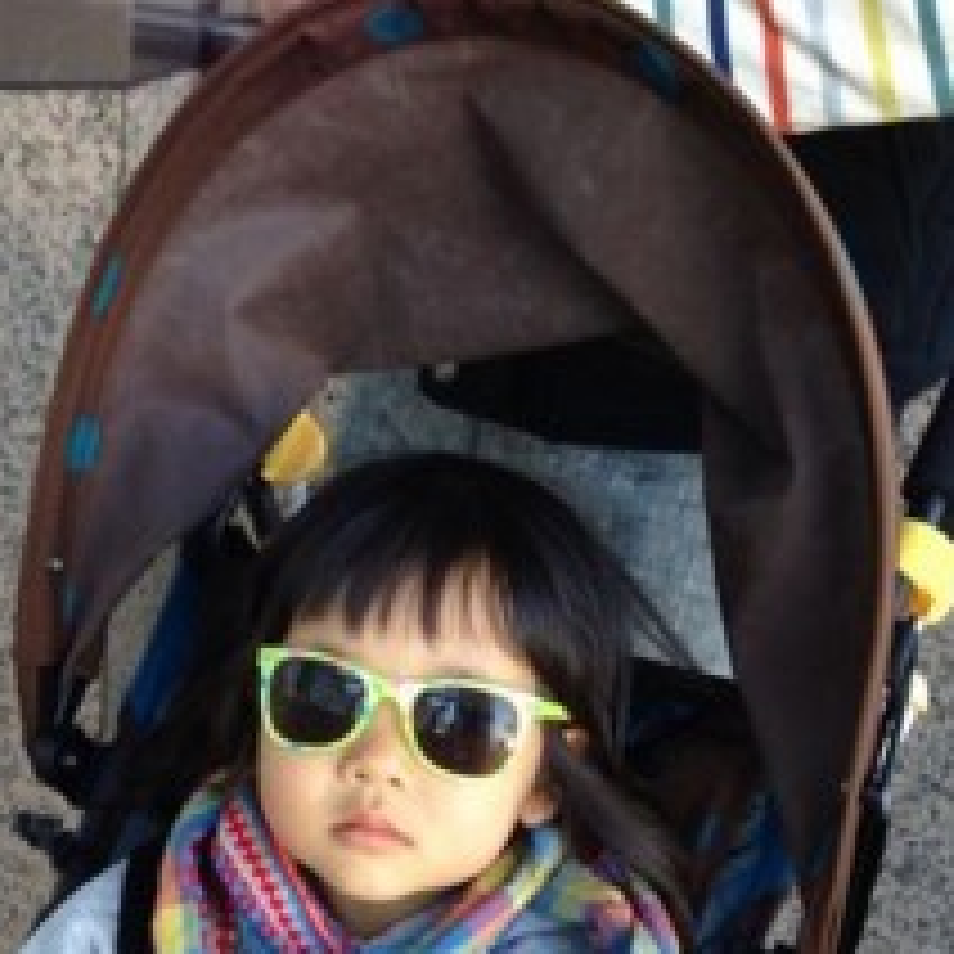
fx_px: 1933
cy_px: 994
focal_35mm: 62
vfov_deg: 26.0
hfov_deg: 27.7
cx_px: 392
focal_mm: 4.13
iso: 64
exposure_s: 1/60
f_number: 2.4
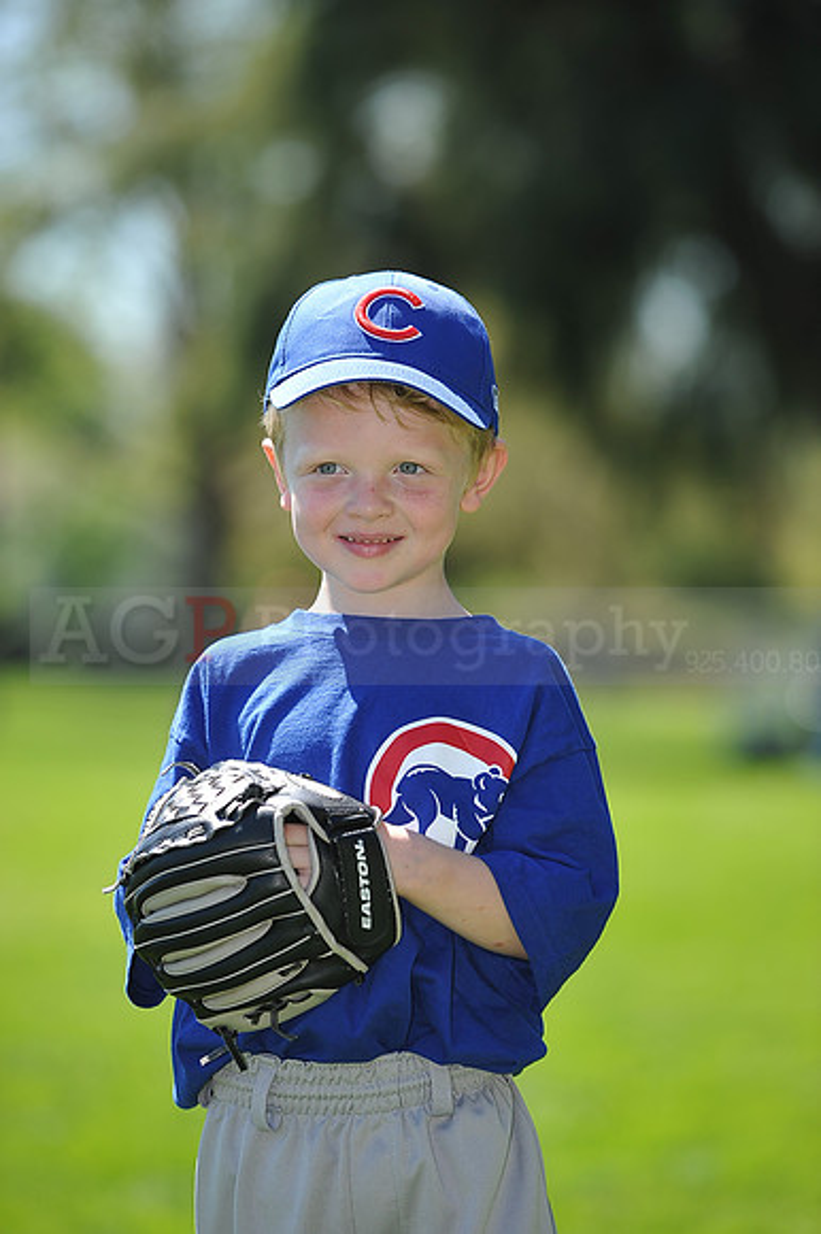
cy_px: 617
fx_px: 6849
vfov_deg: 10.3
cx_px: 410
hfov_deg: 6.9
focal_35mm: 200
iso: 200
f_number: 4.5
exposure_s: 1/640
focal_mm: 200
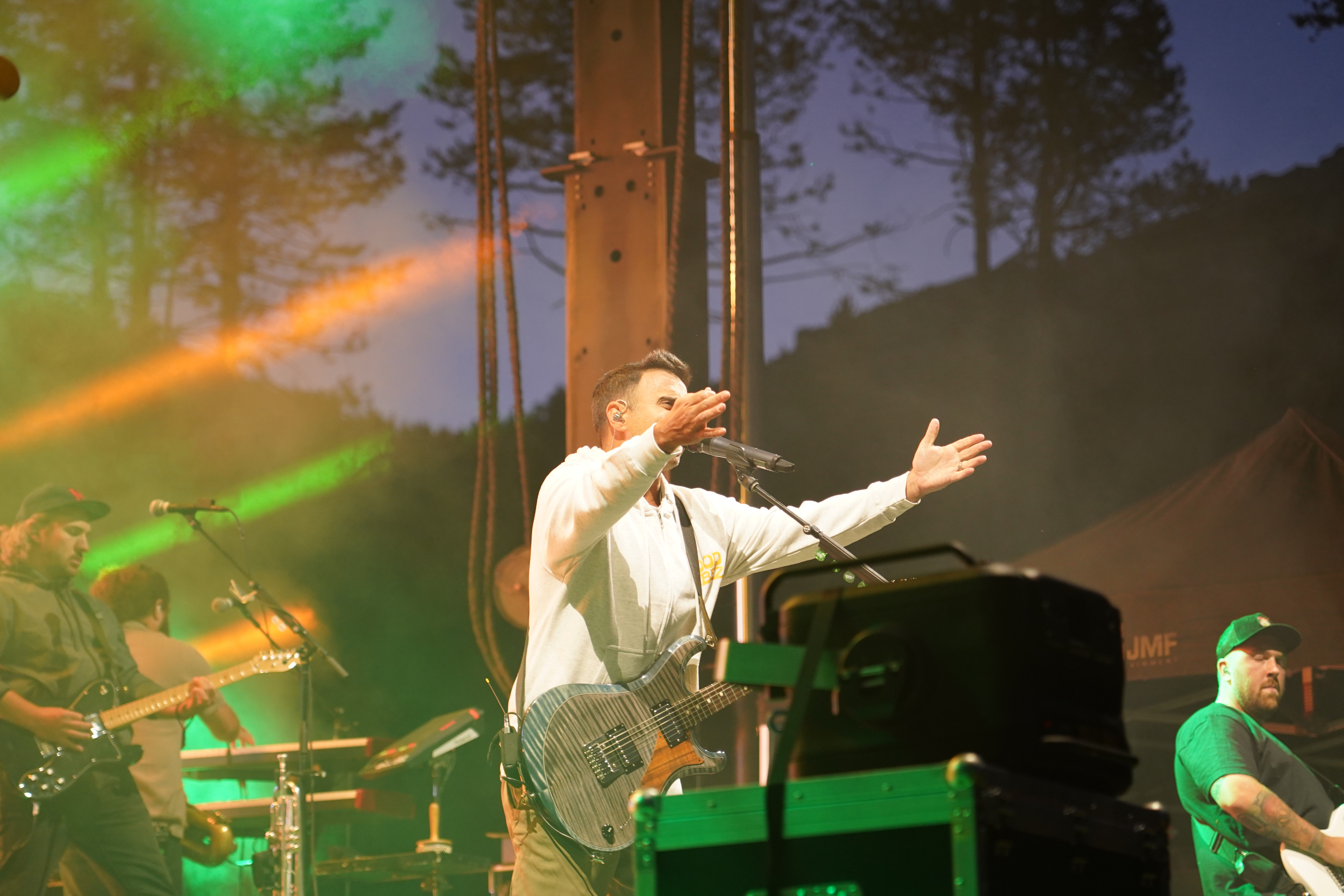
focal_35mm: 105
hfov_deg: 19.5
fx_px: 3920
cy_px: 448
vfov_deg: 13.0
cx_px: 672
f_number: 4
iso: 1600
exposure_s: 1/160
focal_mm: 105
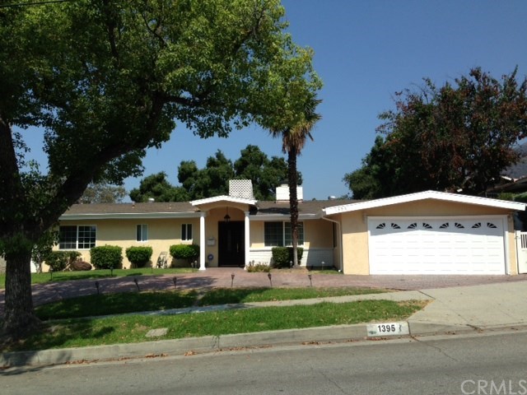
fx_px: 502
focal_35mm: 33
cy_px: 198
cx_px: 264
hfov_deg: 55.4
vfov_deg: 42.9
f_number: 2.4
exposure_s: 1/1869
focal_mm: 4.13
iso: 50
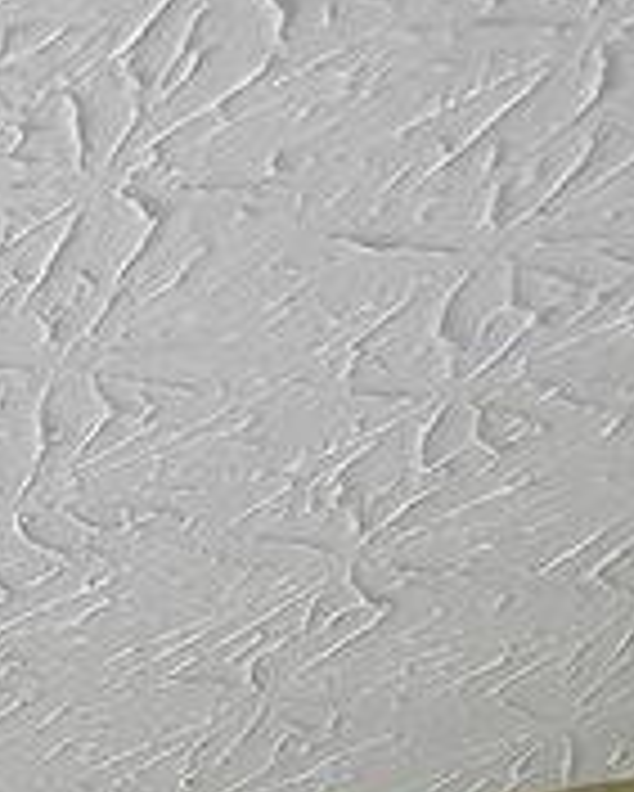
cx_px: -3422
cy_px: 2905
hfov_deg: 4.9
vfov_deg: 8.5
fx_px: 3586
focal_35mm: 153
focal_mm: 14
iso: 400
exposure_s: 1/30
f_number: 4
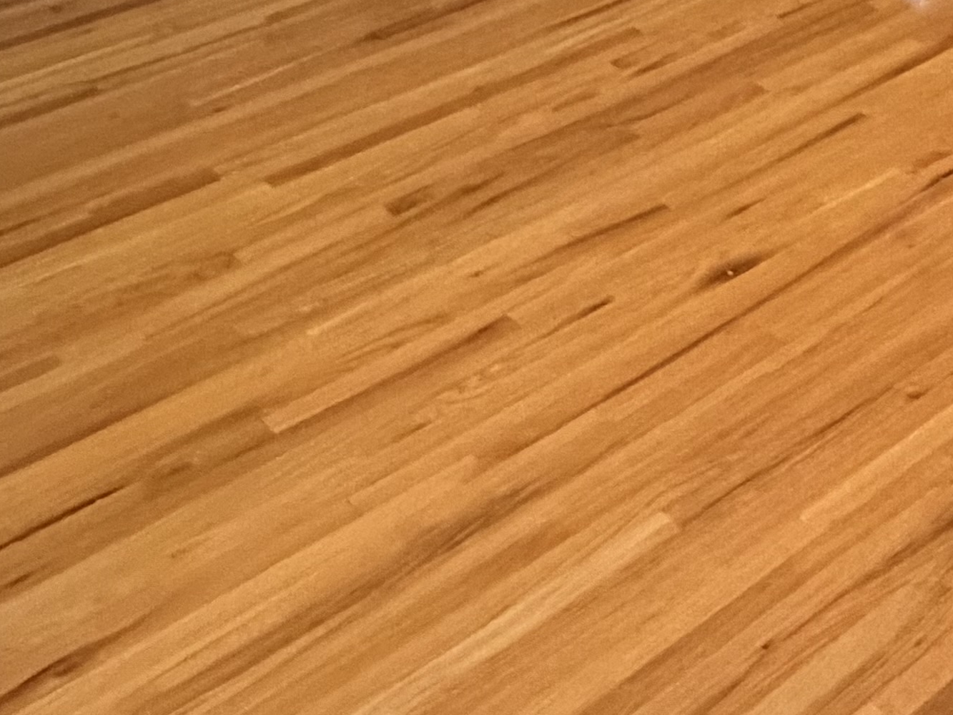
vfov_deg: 20.7
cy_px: -371
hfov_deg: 27.2
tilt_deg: -15.1
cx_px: 1225
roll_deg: -0.4
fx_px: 1652
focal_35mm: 60
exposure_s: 1/60
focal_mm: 2.22
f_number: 2.2
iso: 1000
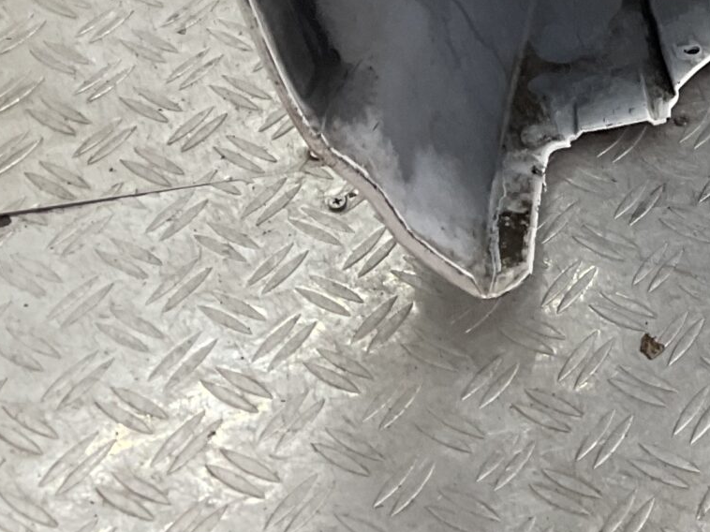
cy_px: -355
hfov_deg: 18.2
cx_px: 1007
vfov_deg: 13.8
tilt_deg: -29.9
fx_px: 2009
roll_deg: -10.3
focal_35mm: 98
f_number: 1.8
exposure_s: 1/120
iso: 32
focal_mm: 3
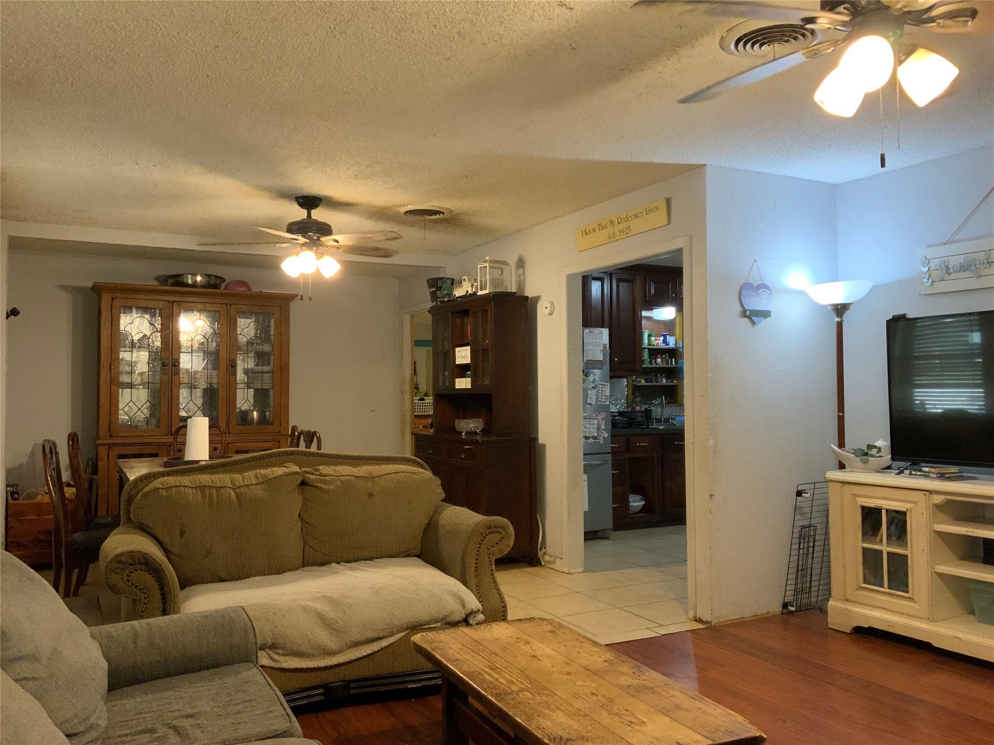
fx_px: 833
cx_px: 497
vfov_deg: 48.2
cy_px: 372
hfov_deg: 61.7
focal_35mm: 29
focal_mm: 3
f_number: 1.8
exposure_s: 1/60
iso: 250
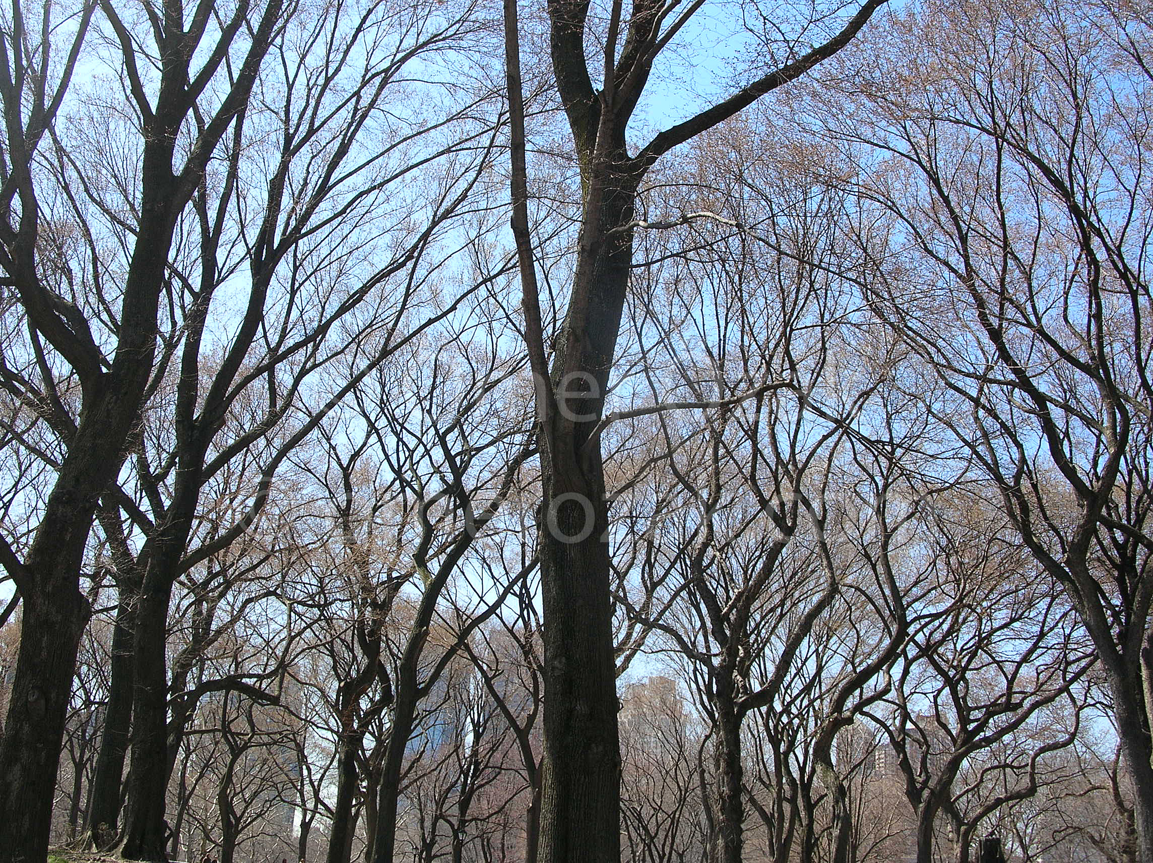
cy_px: 432
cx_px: 576
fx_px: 1198
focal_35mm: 36
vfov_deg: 39.6
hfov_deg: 51.4
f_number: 3.7
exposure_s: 1/250
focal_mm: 6
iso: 50
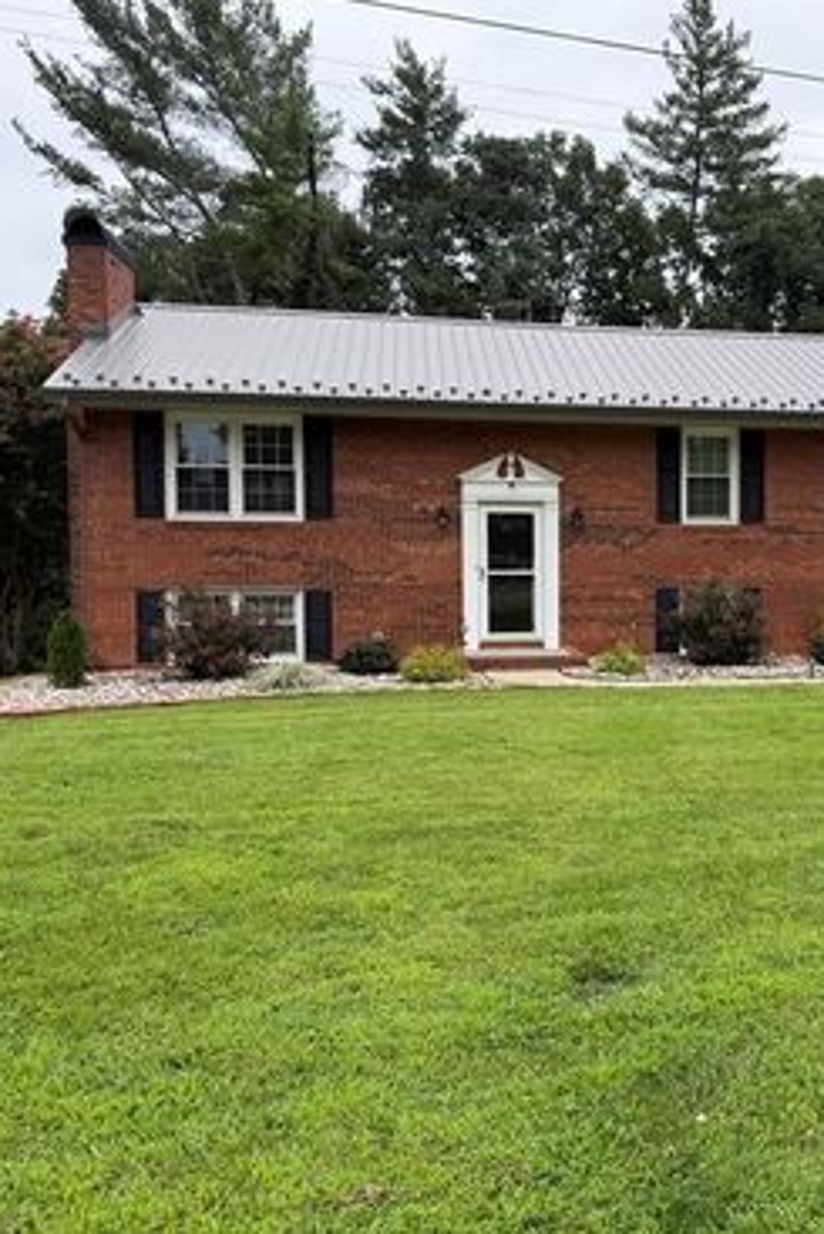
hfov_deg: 37.4
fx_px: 1166
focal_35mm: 34
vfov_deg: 55.8
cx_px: 673
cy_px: 607
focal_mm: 6.76
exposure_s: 1/1250
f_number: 1.78
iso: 80
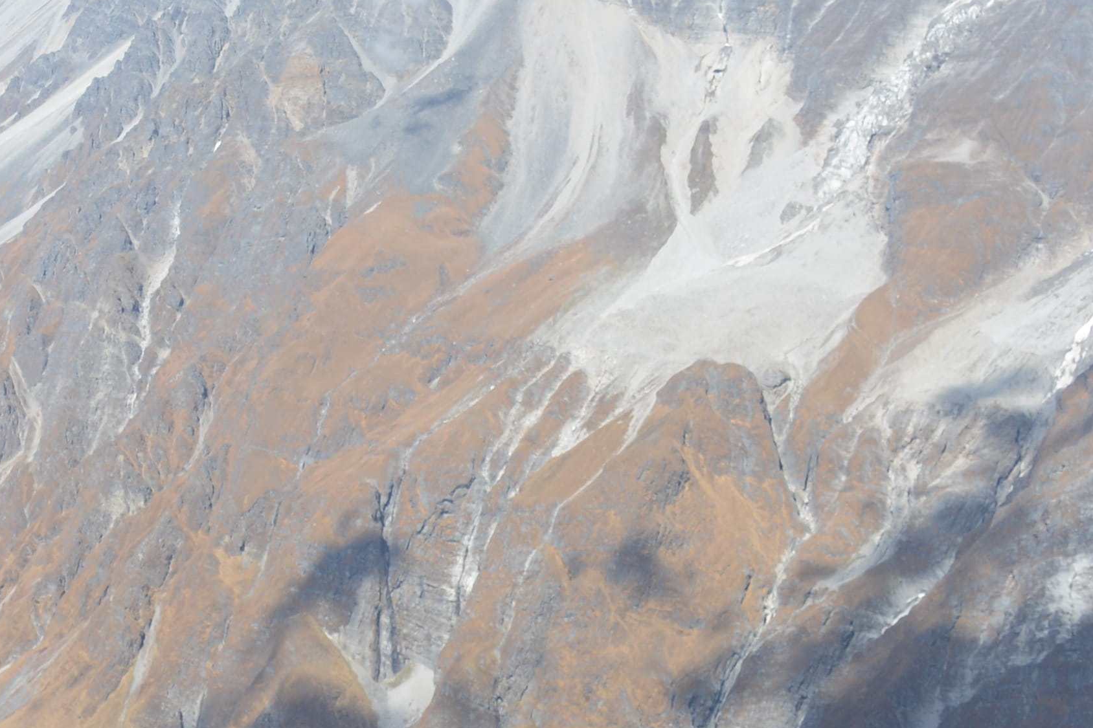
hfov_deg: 20.1
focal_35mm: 96
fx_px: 2914
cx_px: -165
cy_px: -57
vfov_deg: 14.0
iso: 100
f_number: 5
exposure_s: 1/500
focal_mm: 18
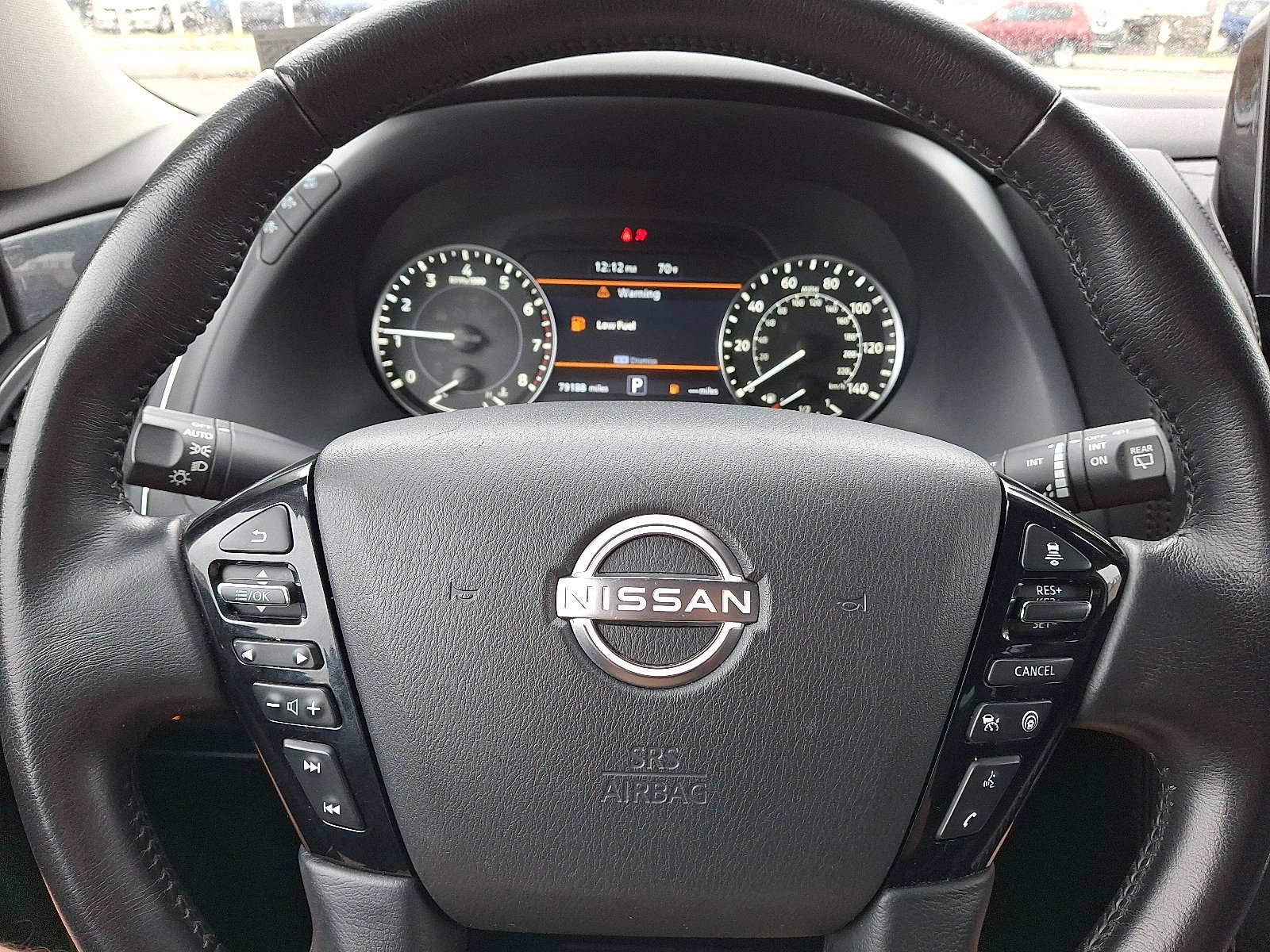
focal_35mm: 25
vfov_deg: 54.9
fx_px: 917
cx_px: 635
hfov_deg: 69.4
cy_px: 476
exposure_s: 1/100
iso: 100
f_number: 1.8
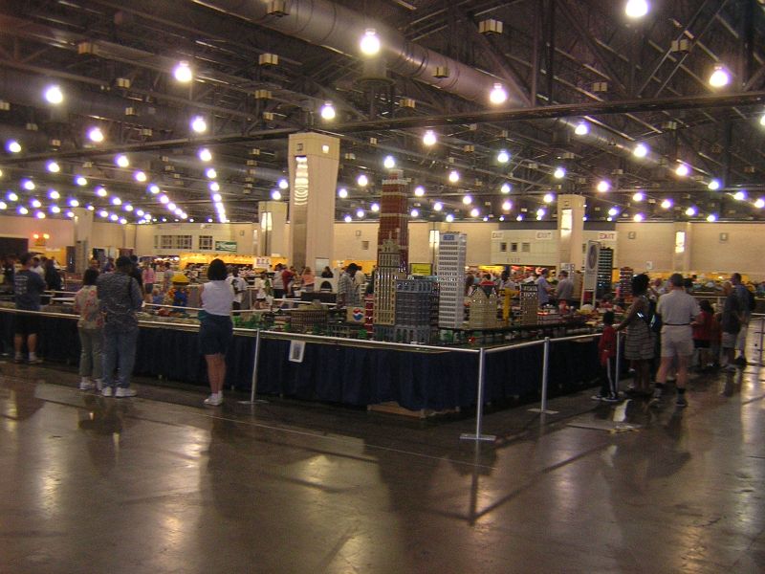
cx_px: 382
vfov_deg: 39.7
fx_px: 796
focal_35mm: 36
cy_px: 287
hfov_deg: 51.4
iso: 400
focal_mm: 4.7
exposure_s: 1/60.1
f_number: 2.6
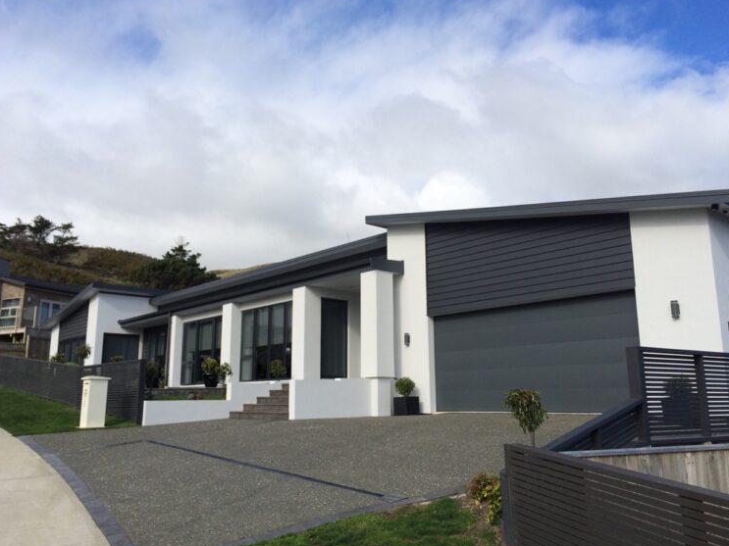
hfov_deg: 58.4
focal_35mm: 31
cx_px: 367
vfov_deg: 45.4
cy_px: 270
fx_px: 653
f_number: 2.2
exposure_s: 1/2283
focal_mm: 4.12
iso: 40
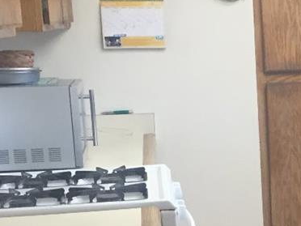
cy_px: 231
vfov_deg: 12.5
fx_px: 1017
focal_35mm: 117
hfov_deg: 15.8
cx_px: 412
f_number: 2.2
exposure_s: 1/30
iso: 40
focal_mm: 4.15
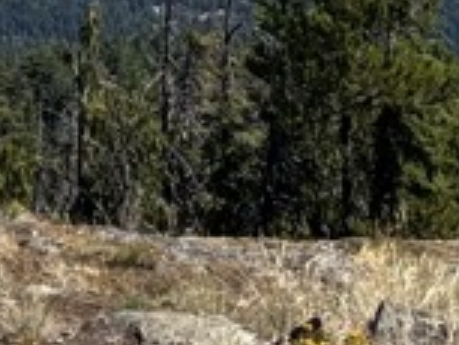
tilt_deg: -5.1
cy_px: -459
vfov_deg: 8.0
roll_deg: -0.3
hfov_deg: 10.9
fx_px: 2309
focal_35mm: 174
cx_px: -225
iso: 50
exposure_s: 1/3788
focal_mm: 5.96
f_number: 1.6
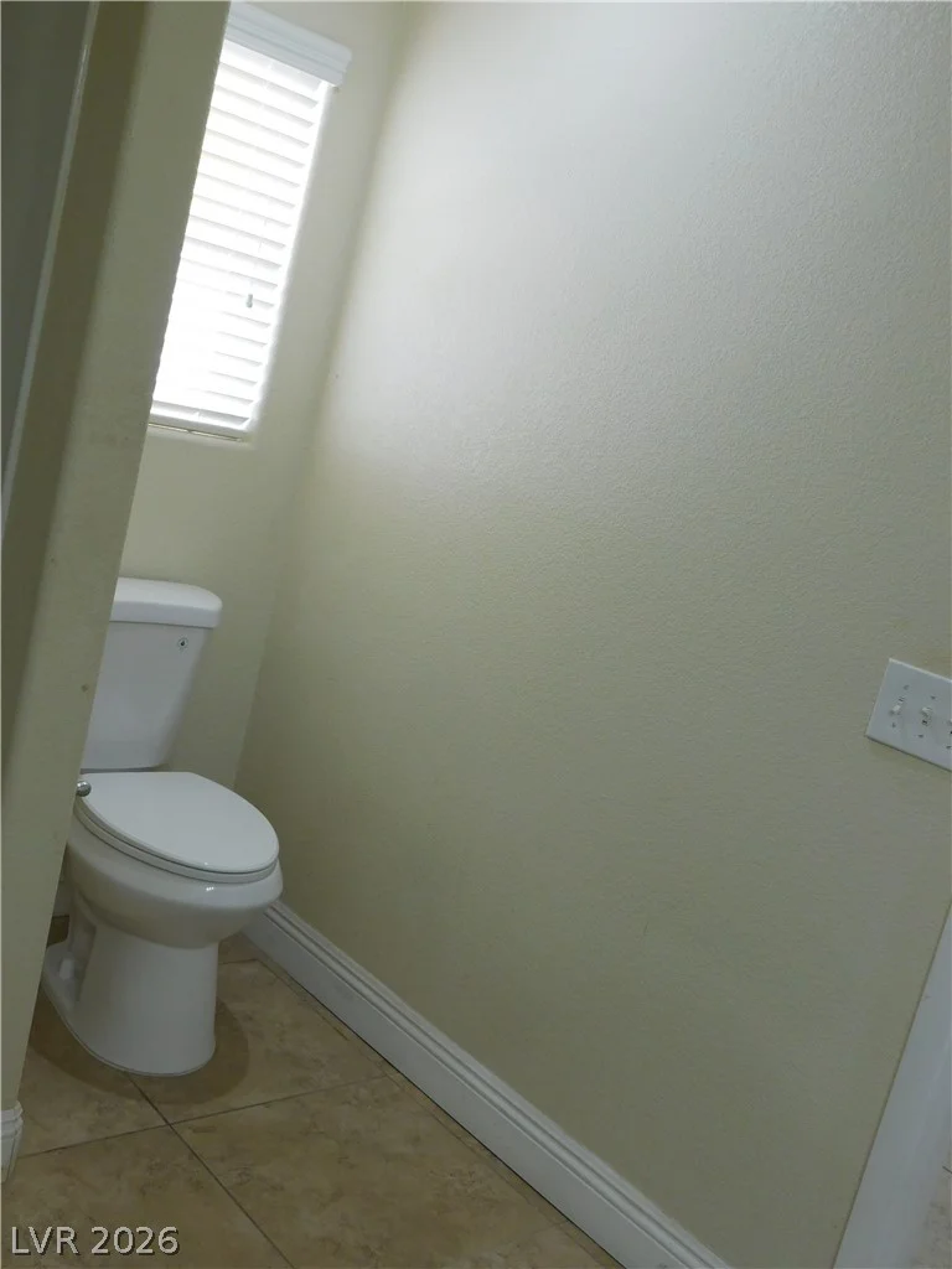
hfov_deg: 39.7
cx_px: 476
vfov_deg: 51.4
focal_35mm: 36
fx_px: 1320
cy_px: 634
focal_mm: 6.3
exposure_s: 1/30
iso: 140
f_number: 3.5
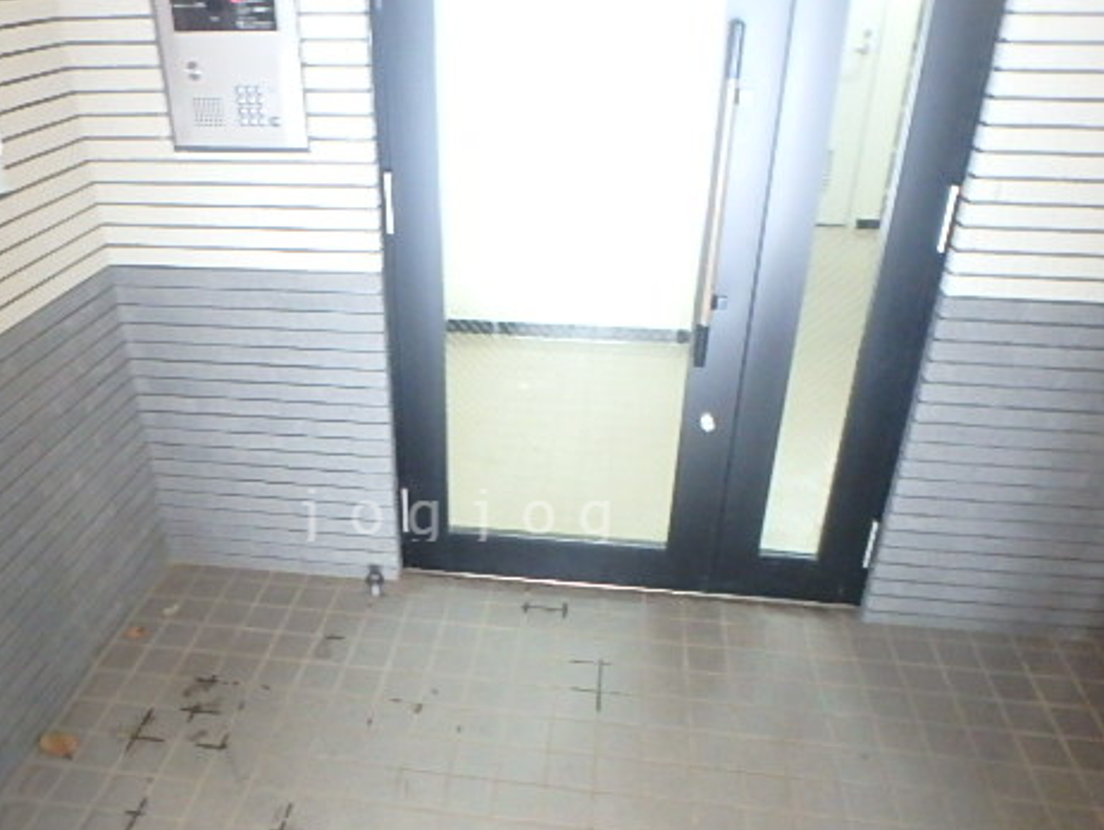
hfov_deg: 61.3
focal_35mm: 29
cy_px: 513
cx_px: 460
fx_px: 926
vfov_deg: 47.9
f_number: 3.5
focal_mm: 3.7
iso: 1000
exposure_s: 1/8
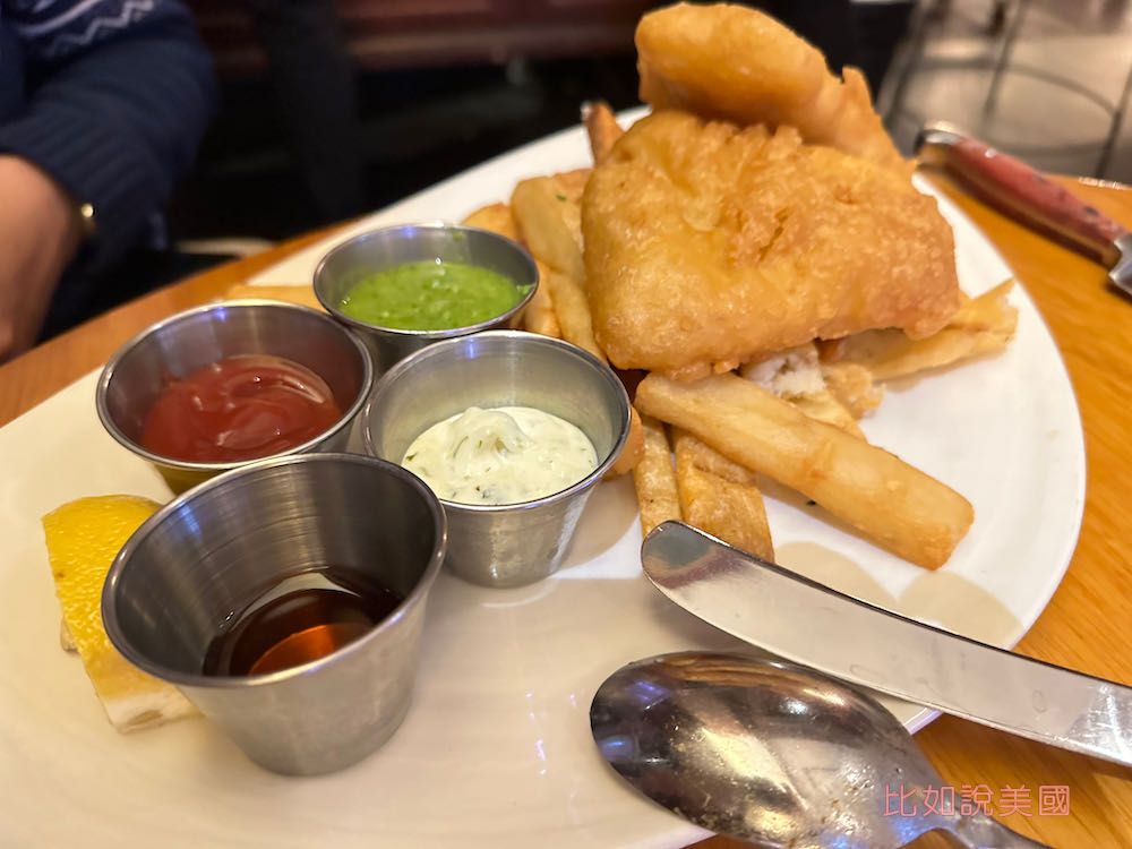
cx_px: 566
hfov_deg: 71.6
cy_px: 424
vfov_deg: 56.8
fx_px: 785
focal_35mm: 24
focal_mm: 6.86
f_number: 1.78
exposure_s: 1/30
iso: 1250
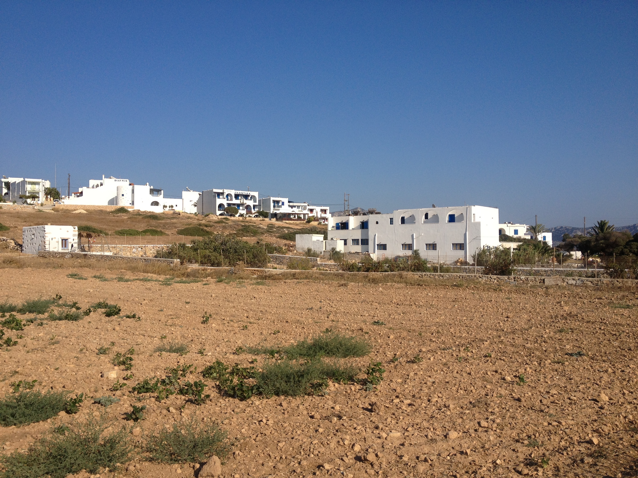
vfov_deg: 40.7
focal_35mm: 35
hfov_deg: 52.6
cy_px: 239
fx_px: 645
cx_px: 319
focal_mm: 4.28
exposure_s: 1/2513
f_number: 2.4
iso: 50
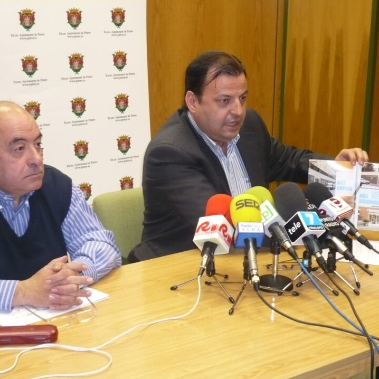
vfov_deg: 26.5
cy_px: 190
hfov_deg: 26.5
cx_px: 160
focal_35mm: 65
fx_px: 805
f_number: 3.5
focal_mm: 9.1
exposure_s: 1/30
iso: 250
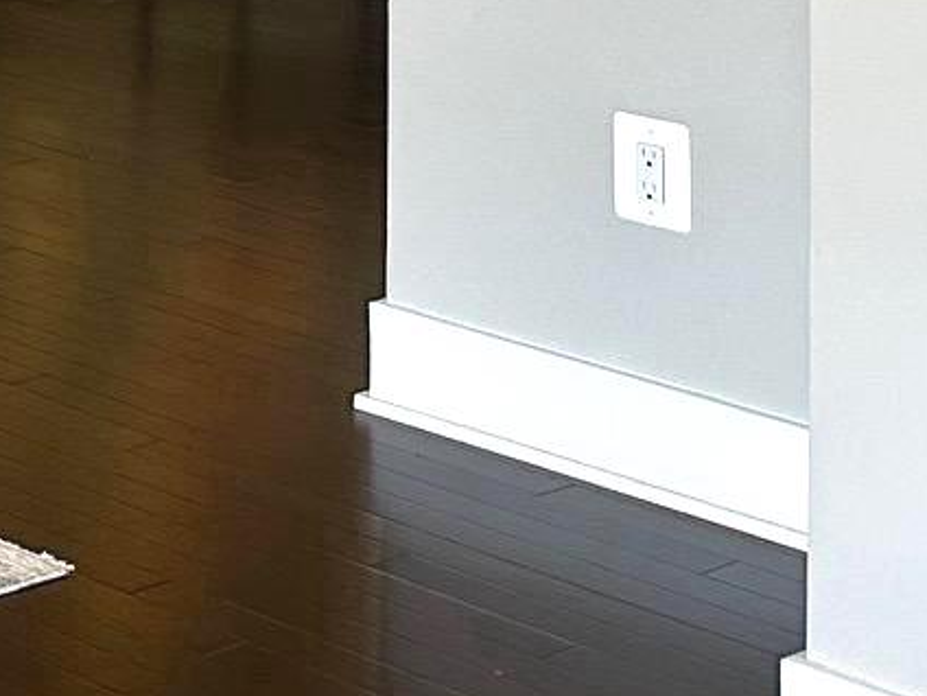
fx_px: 3106
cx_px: -1163
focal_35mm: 116
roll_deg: -0.7
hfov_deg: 13.4
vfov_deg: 11.5
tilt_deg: +1.2
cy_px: -716
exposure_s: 1/120
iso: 125
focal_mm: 6.86
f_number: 1.78
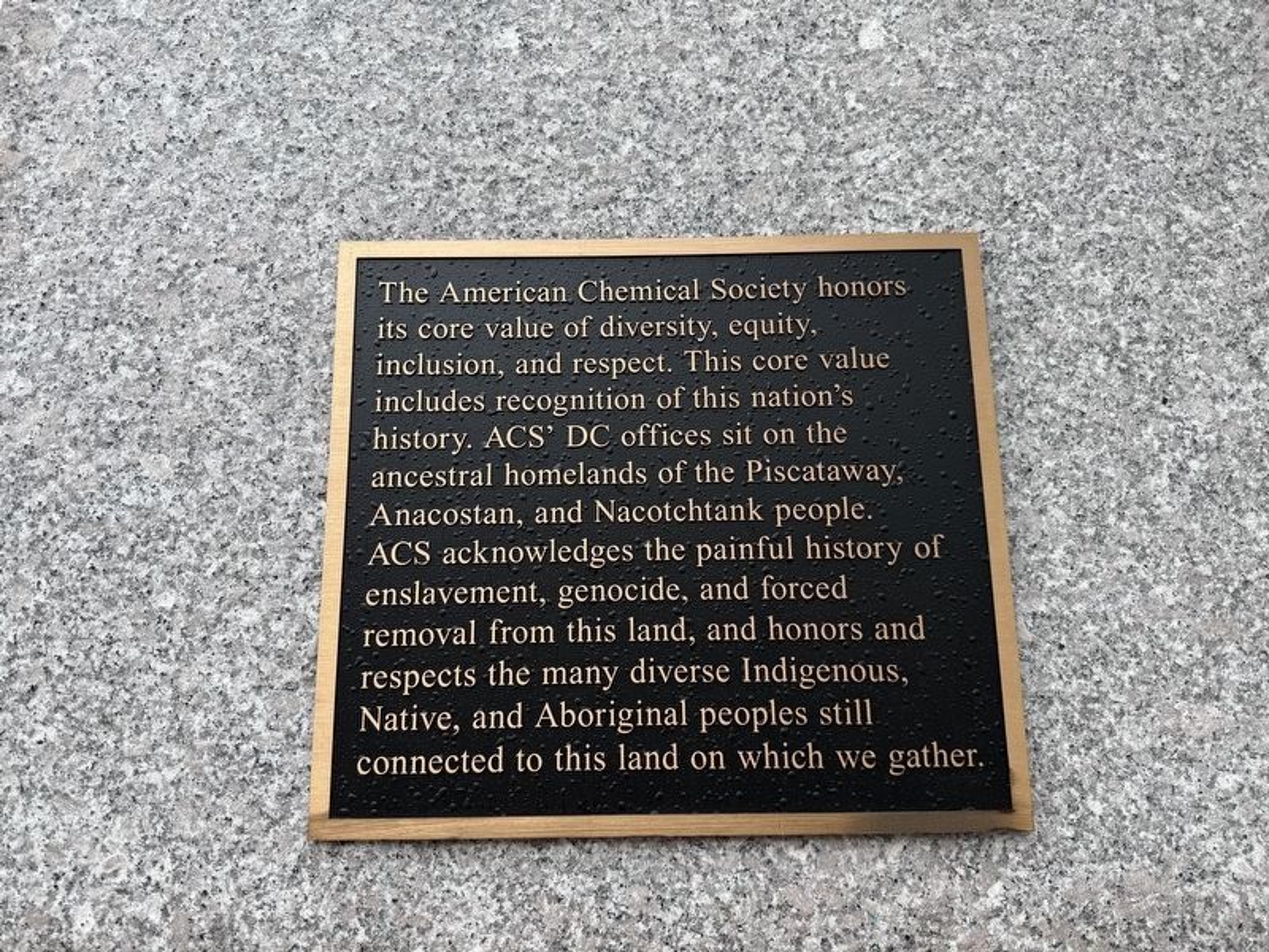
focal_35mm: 24
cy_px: 476
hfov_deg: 71.6
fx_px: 880
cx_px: 634
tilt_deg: +11.5
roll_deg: +0.2
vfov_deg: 56.8
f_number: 1.78
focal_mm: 6.76
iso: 64
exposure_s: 1/189
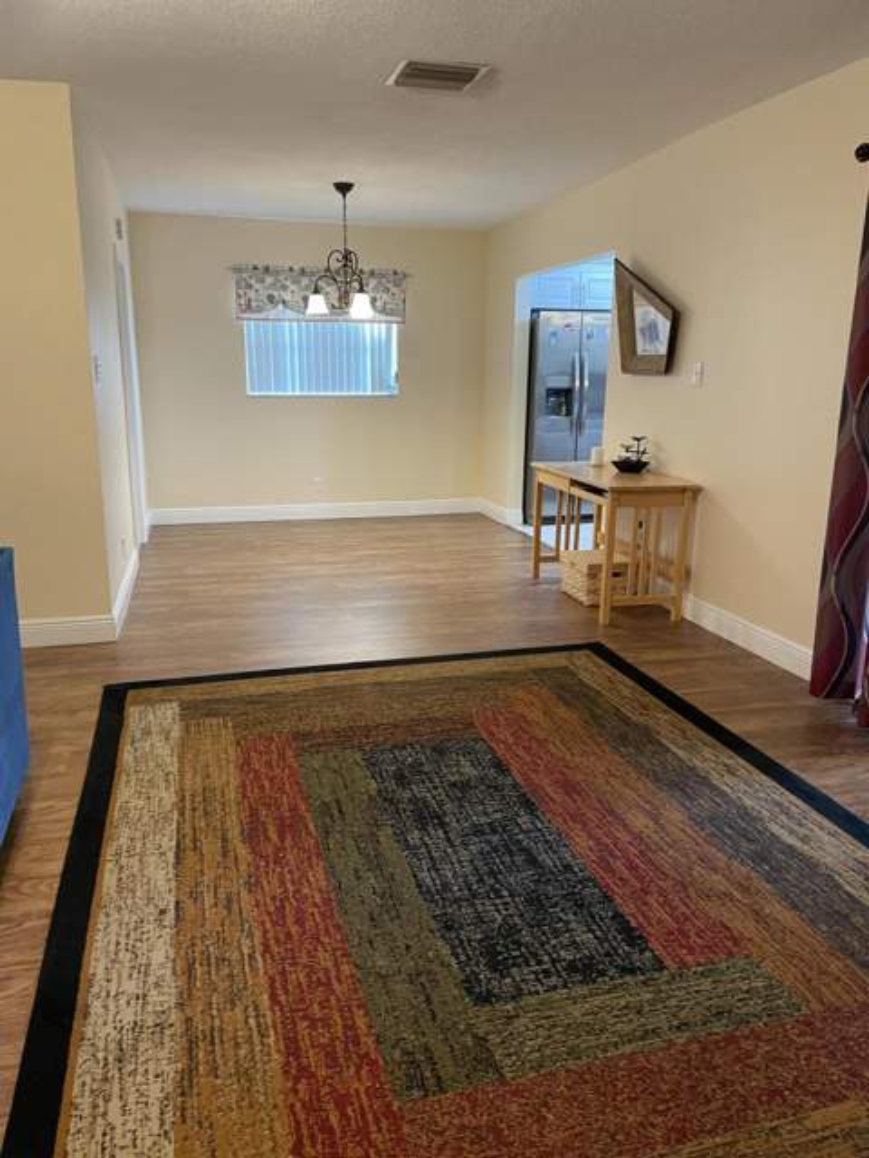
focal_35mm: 26
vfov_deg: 67.3
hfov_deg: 53.1
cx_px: 434
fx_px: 870
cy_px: 579
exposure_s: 1/60
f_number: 1.6
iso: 320
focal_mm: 4.2
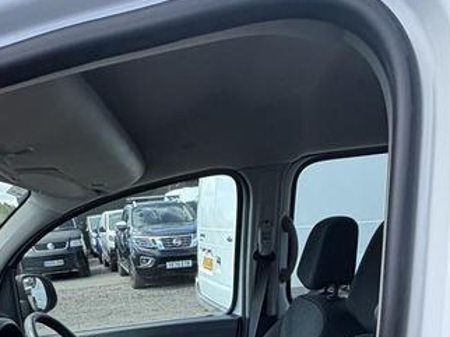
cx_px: 165
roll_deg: +0.1
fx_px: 507
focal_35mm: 39
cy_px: 432
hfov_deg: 47.4
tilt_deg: -20.7
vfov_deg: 29.8
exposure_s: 1/403
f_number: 2.2
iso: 50
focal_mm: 2.22
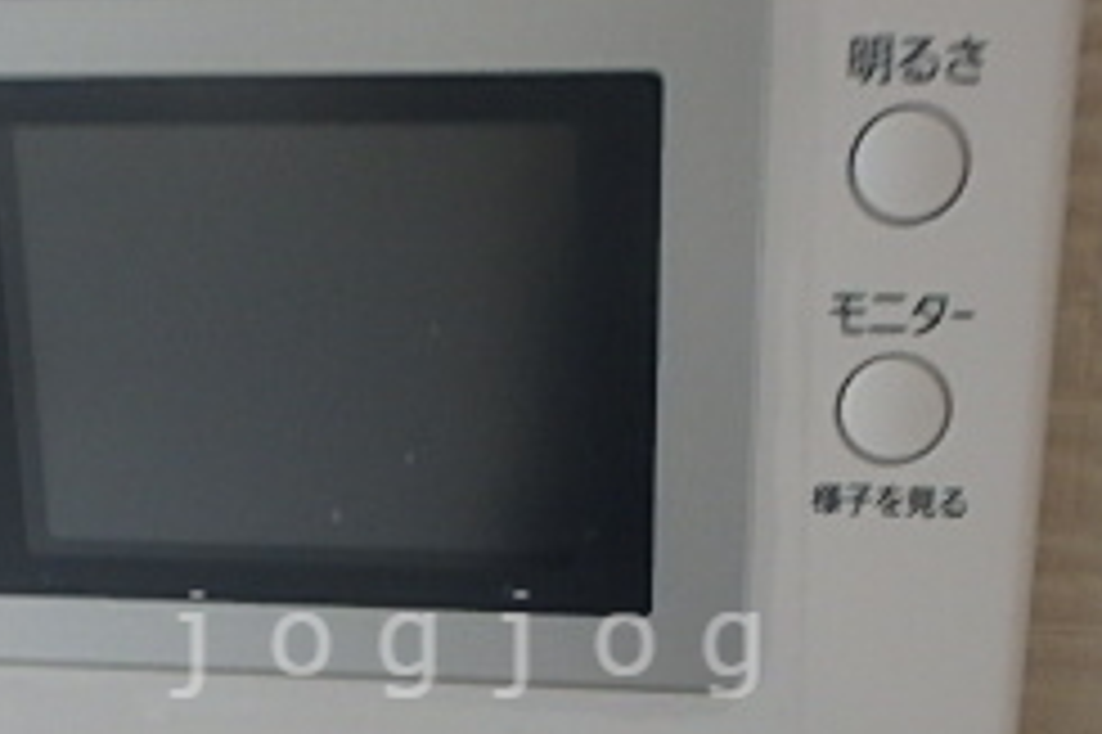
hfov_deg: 35.0
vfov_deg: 23.2
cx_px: 477
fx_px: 1744
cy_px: 644
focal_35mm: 57
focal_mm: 3.7
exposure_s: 1/30
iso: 250
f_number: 3.5
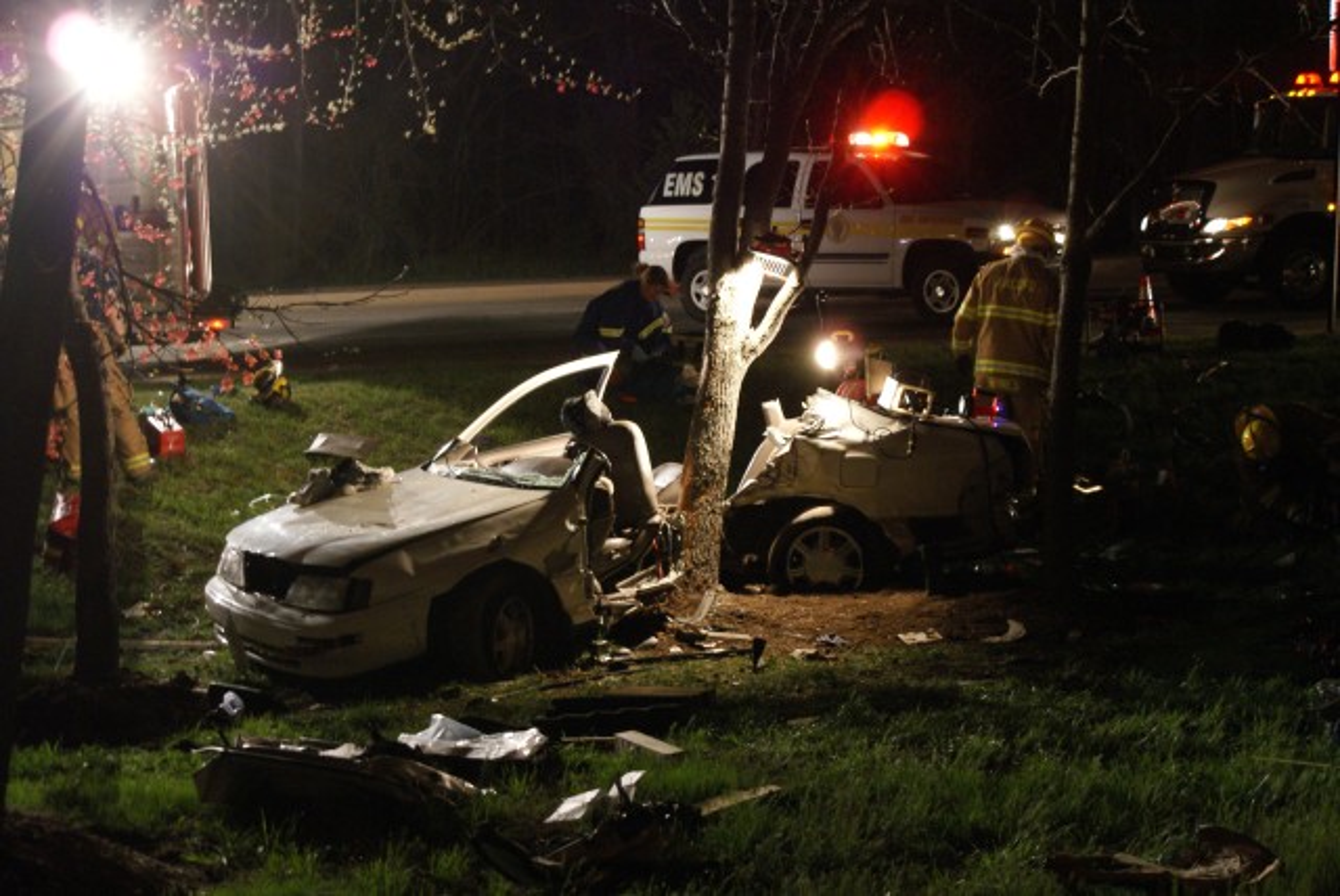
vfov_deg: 18.2
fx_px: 2794
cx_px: 670
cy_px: 448
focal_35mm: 75
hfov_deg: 27.0
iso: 800
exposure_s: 1/15
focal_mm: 50
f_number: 5.6
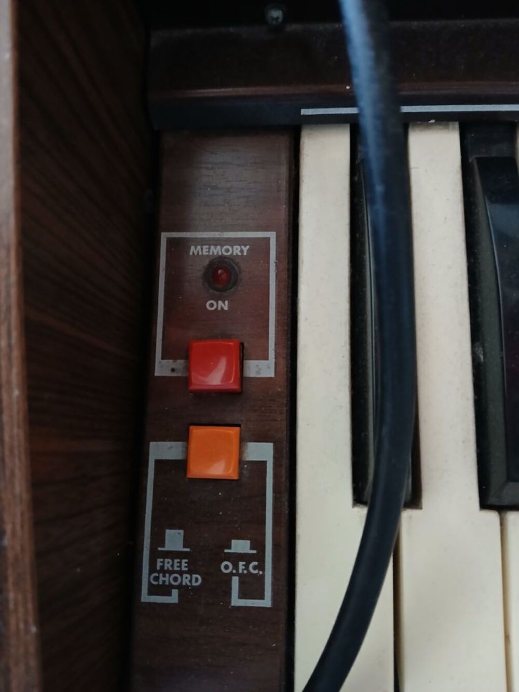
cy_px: 346
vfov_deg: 67.3
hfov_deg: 53.1
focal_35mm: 26
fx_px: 520
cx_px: 260
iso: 640
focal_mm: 3.98
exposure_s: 1/20
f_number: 1.8
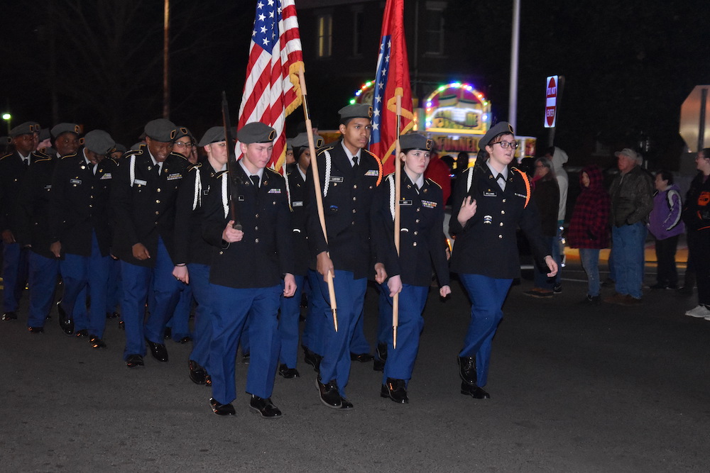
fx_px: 1627
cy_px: 236
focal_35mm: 82
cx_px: 355
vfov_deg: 16.6
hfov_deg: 24.6
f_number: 5.6
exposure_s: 1/60
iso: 5600
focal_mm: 55
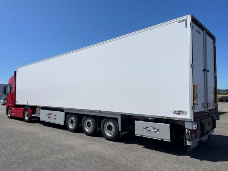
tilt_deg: +3.1
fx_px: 171
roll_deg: +1.2
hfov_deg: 67.3
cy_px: 86
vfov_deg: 53.1
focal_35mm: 26
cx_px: 114
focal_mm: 4.2
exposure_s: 1/6494
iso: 32
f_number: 1.6
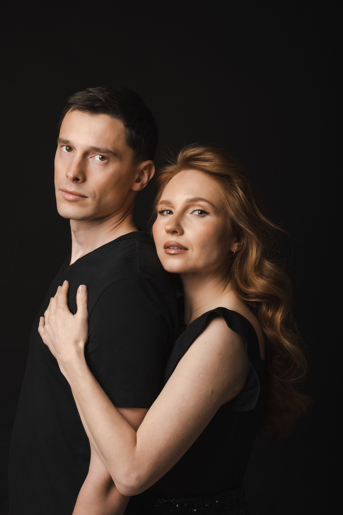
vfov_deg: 25.1
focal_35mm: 81
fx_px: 1158
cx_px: 172
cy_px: 258
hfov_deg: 16.9
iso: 100
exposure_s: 1/200
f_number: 6.3
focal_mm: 54
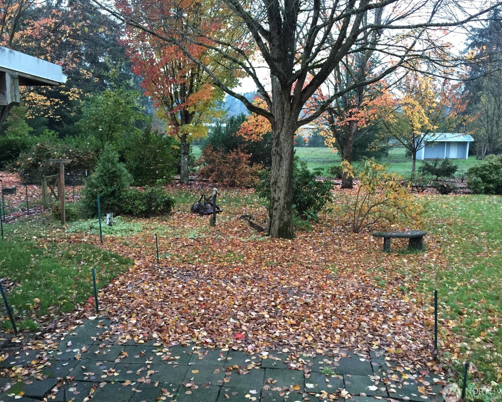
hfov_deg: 57.2
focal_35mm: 31
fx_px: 461
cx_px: 257
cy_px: 201
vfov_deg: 47.1
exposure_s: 1/4
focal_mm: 4.15
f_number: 2.2
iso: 64
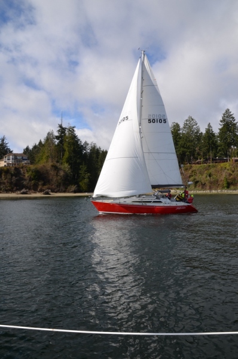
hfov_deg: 53.0
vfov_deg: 73.8
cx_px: 119
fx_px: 239
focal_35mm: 24
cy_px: 180
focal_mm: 16
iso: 100
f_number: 9
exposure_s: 1/200
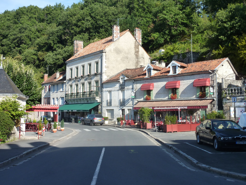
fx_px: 284
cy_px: 92
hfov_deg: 46.8
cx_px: 123
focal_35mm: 40
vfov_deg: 36.0
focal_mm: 6.5
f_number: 4
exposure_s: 1/400
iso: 125
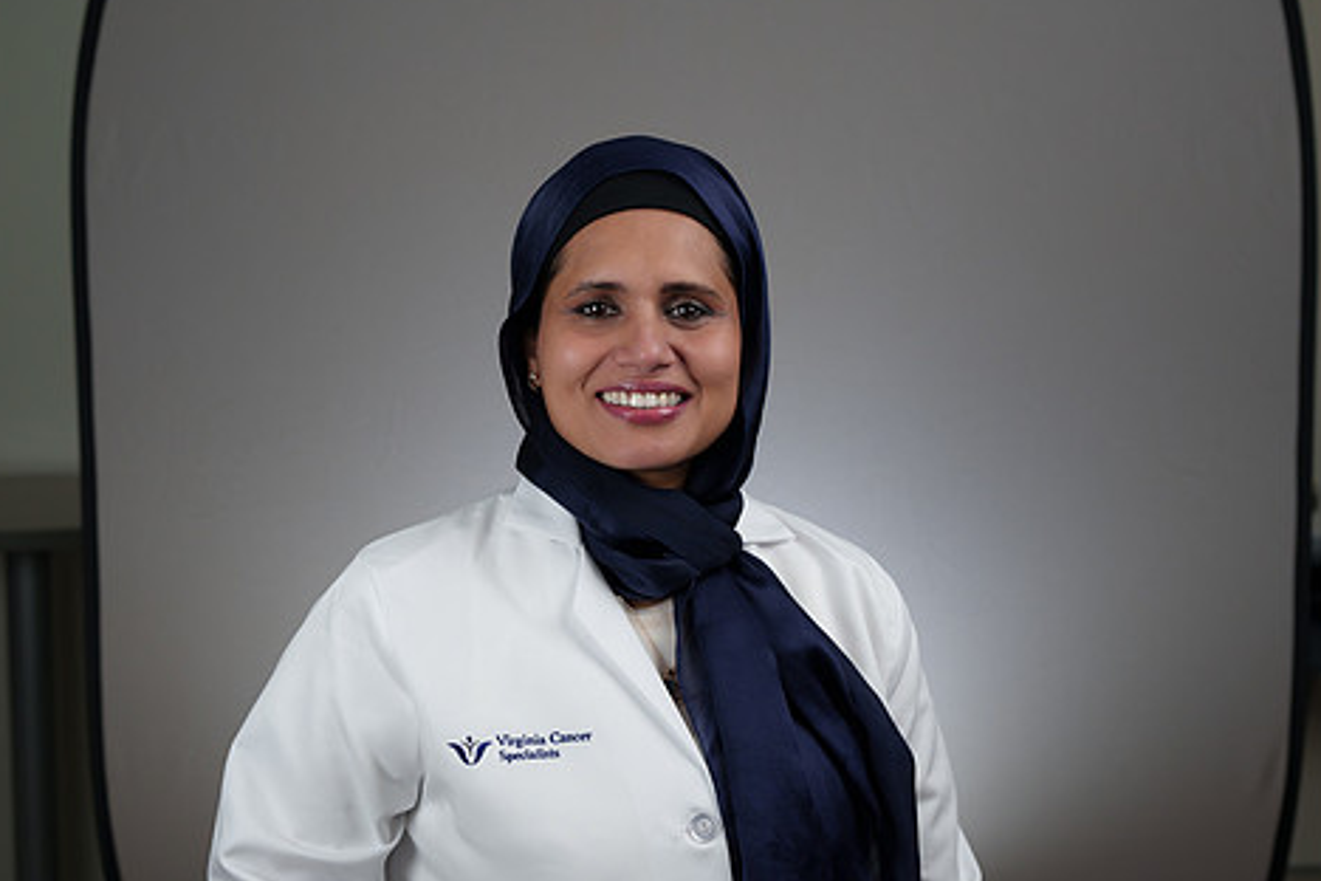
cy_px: 481
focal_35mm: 62
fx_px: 2275
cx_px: 624
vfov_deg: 21.9
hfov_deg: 32.4
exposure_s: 1/250
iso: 400
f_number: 4
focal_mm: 50
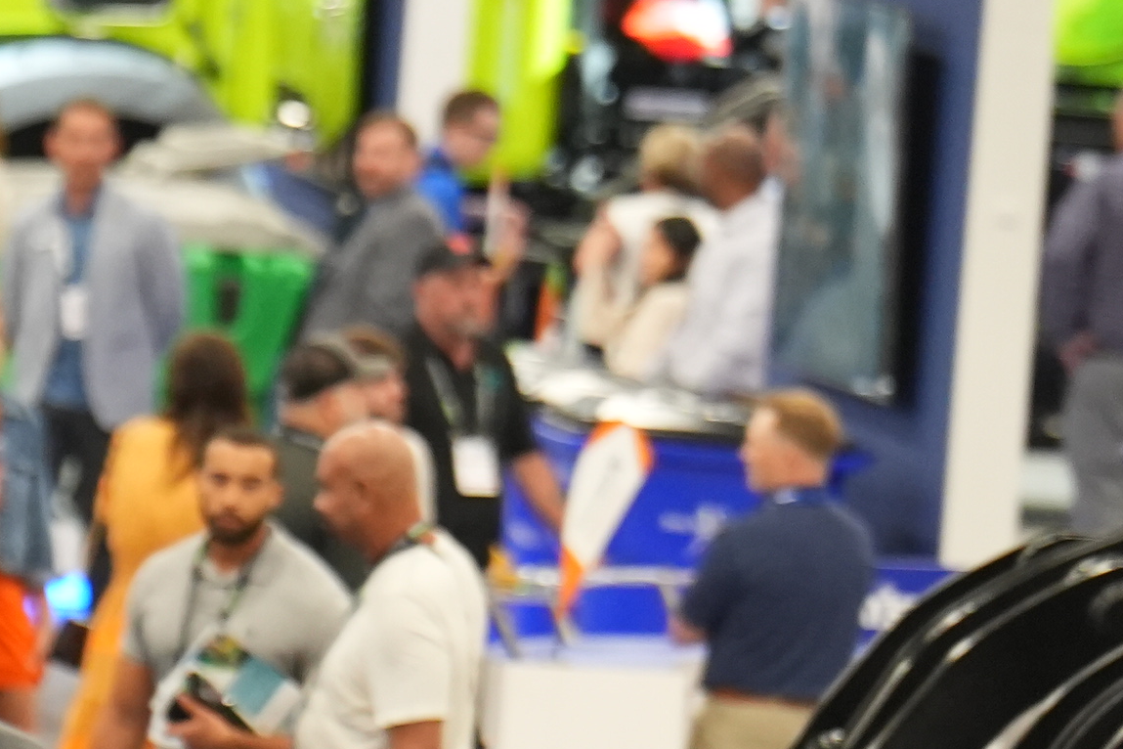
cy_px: 442
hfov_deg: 3.0
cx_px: 150
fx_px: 21647
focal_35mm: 694
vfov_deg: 2.0
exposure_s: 1/250
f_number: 2.8
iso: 2000
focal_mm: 173
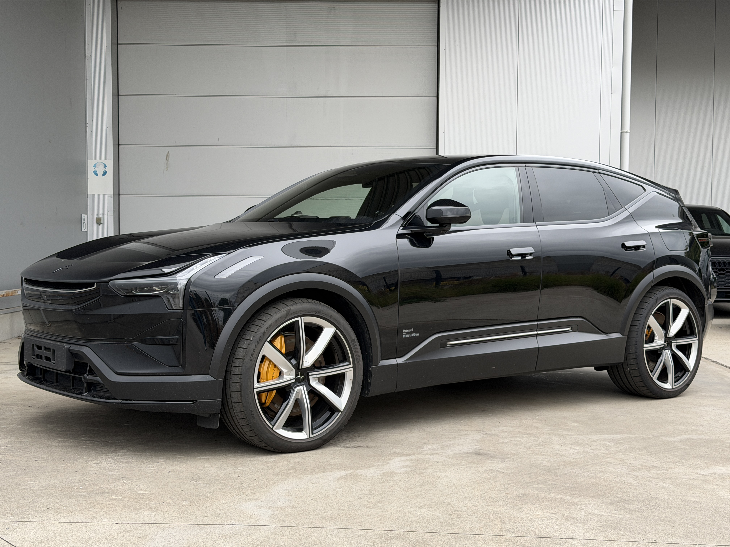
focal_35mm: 48
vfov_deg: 30.3
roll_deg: -0.2
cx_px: 365
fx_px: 1012
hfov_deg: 39.7
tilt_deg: -1.8
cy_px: 274
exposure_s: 1/427
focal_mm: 6.76
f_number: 1.78
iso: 80
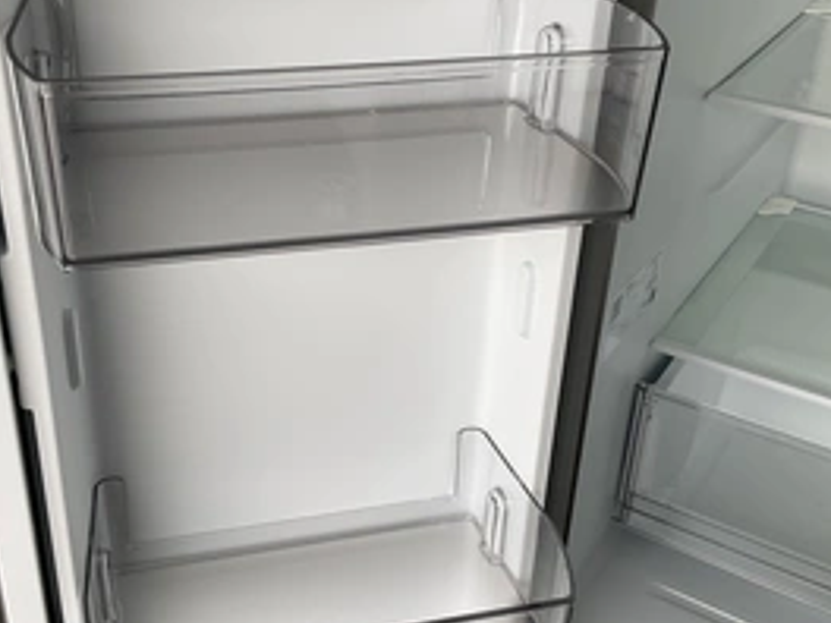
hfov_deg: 42.8
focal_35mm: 44
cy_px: 286
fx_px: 1056
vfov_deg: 32.9
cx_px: 343
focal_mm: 3
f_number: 1.8
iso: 25
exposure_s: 1/351
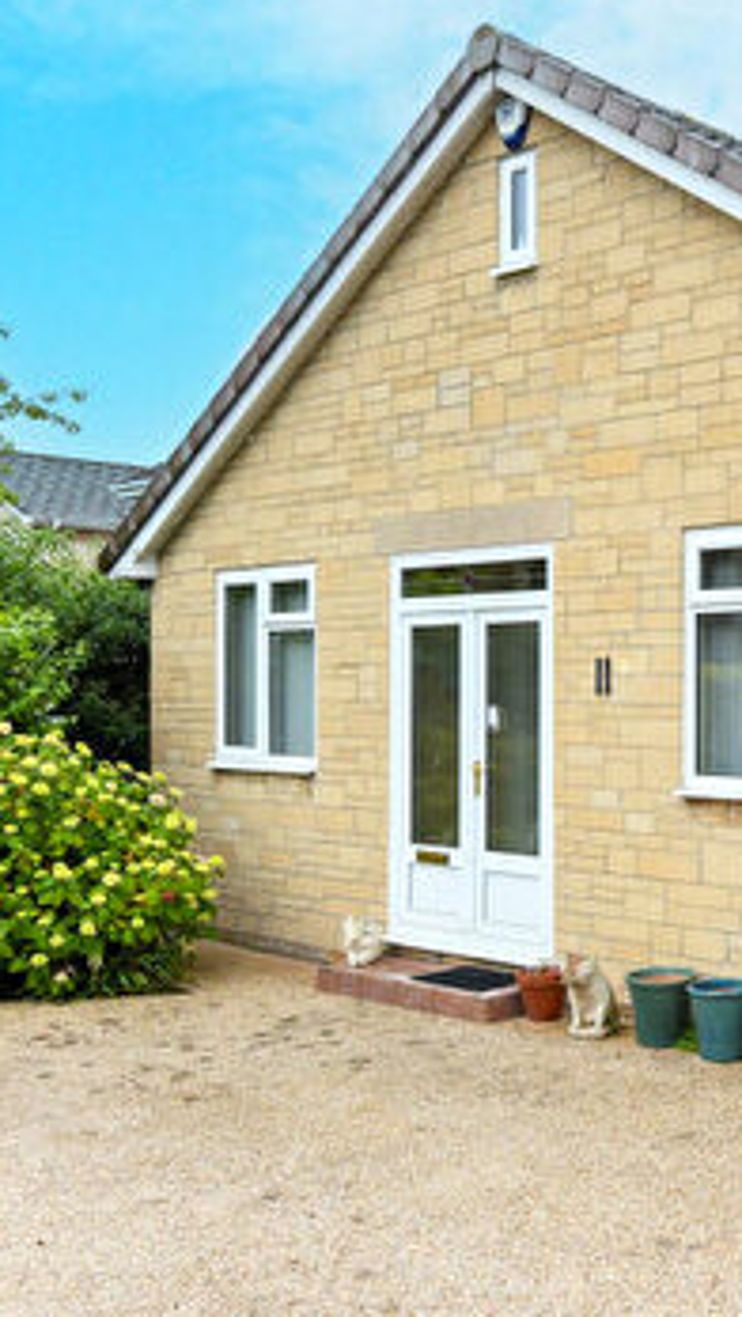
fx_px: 1398
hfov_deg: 26.4
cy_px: 679
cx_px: 890
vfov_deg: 50.5
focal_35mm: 40
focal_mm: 19
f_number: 6.3
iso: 800
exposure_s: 1/500
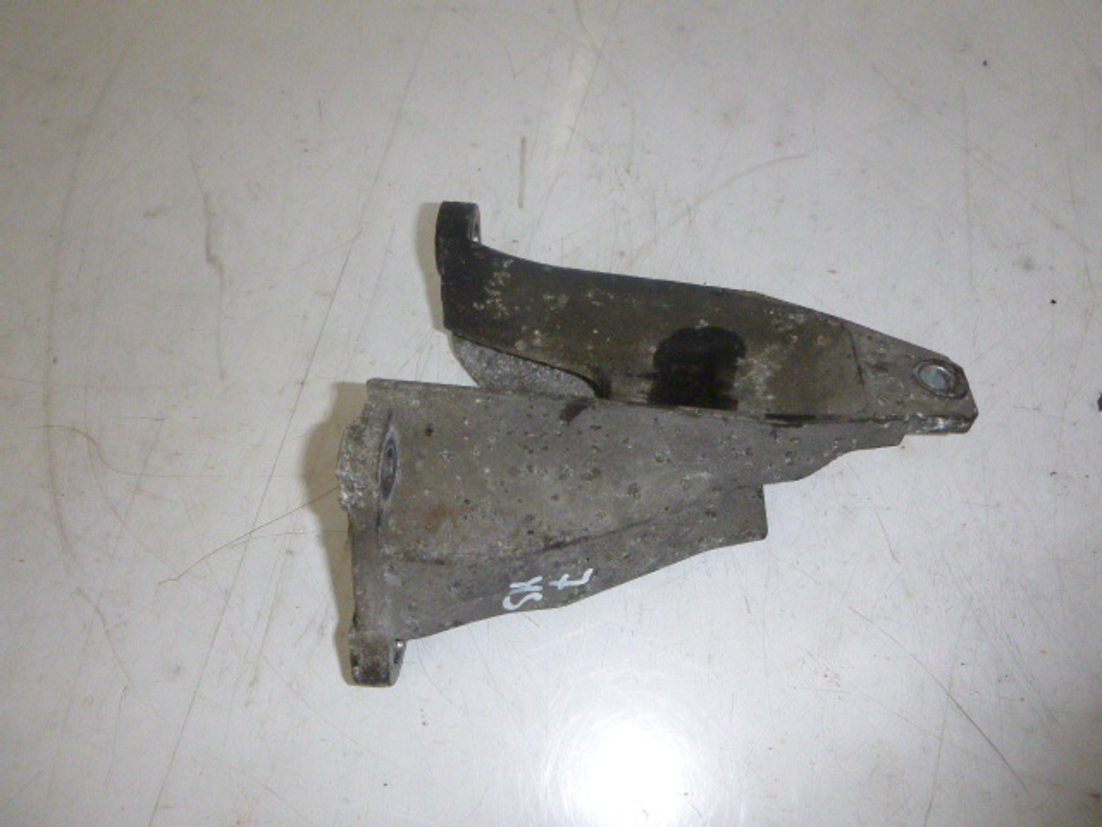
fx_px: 796
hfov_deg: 69.4
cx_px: 551
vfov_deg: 54.9
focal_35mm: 25
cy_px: 414
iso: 400
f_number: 3.9
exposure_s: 1/60
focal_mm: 4.5
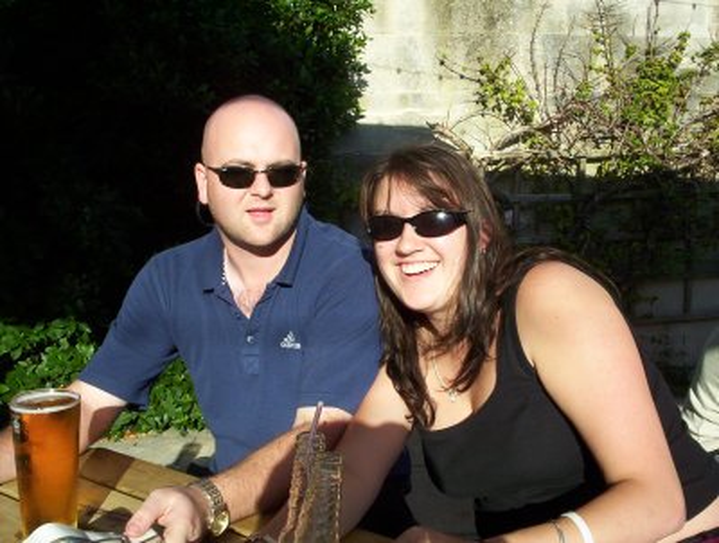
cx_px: 360
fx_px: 791
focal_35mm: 38
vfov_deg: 37.9
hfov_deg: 48.9
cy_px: 272
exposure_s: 1/512
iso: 100
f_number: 4.5
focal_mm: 4.99
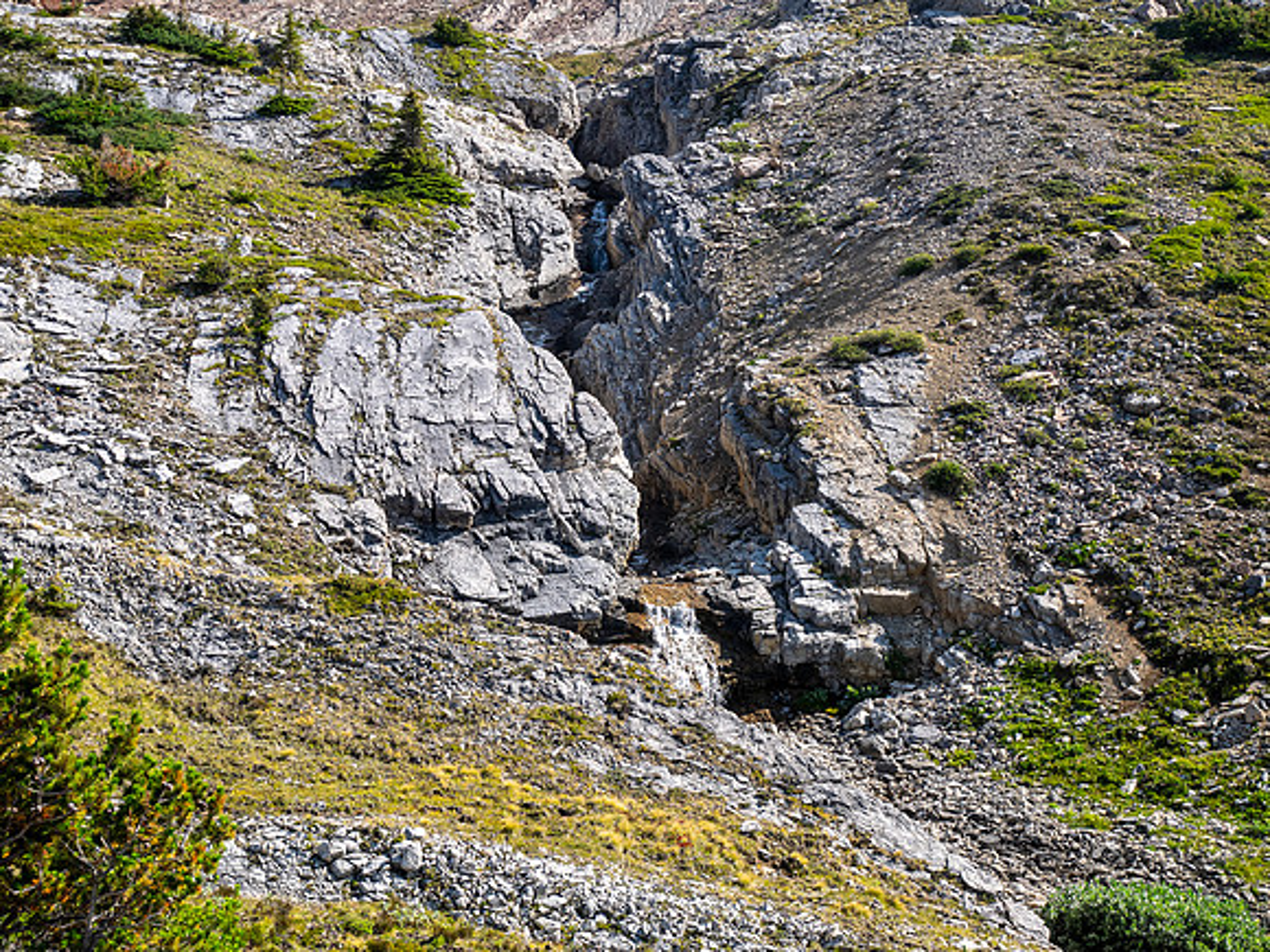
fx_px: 2348
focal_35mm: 64
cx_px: 635
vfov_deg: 22.9
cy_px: 476
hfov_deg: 30.3
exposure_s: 1/100
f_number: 8
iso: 200
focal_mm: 32
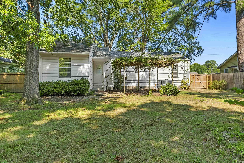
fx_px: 156
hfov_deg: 76.1
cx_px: 122
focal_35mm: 23
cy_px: 82
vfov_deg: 55.1
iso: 400
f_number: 7.1
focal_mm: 15.1
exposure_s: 1/50
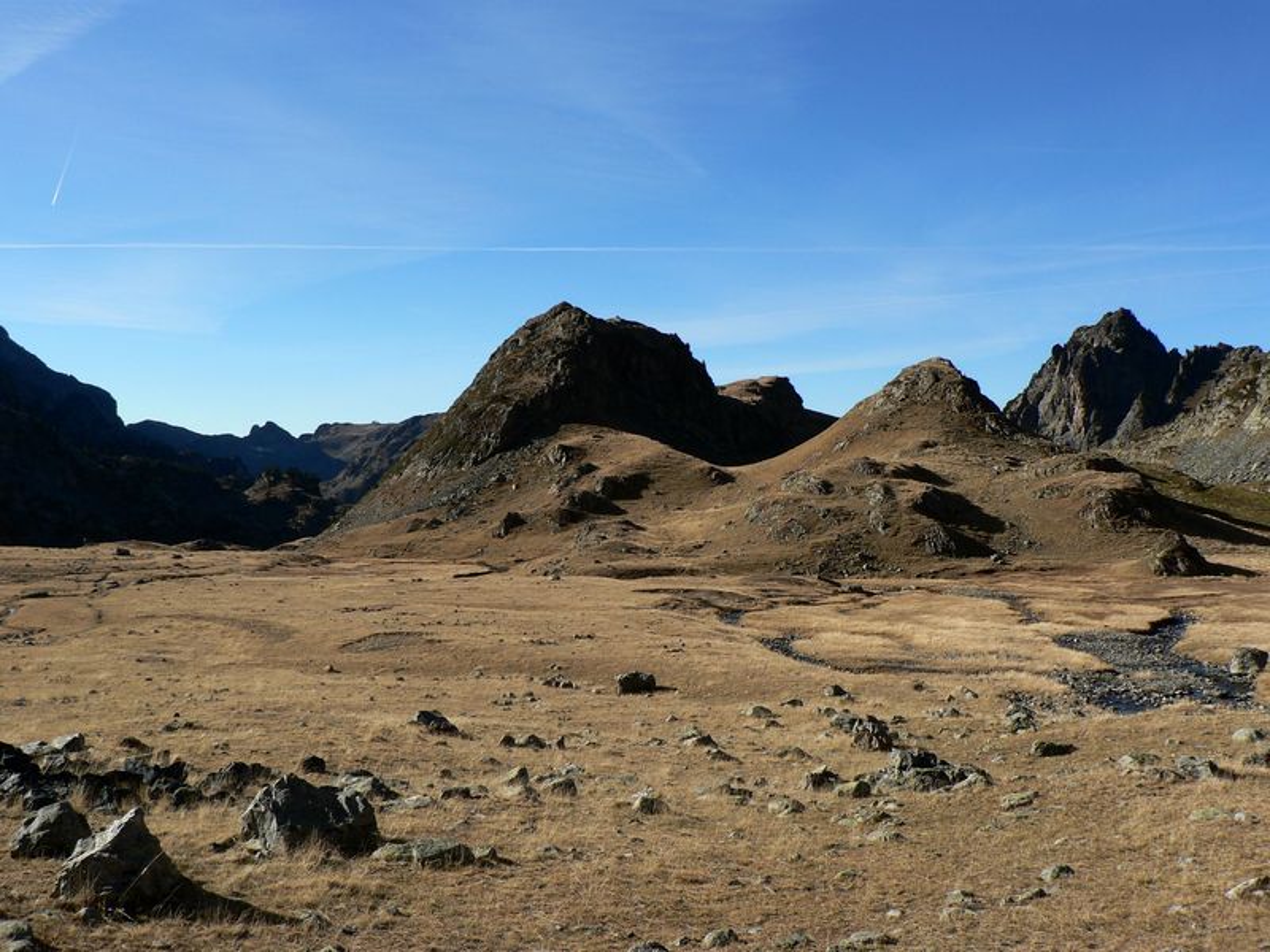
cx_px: 635
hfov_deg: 51.4
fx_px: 1321
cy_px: 476
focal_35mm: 36
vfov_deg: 39.7
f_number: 4.5
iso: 80
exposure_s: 1/400
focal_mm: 6
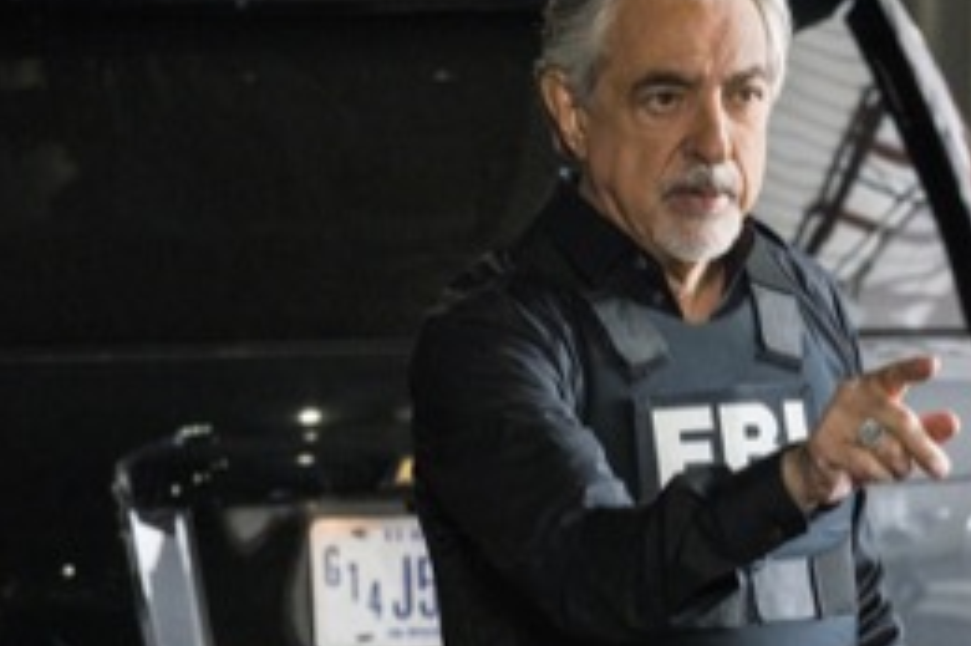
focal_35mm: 384
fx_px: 10350
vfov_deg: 3.6
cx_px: 478
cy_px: 413
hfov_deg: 5.4
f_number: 8
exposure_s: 1/160
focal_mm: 200
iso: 5000
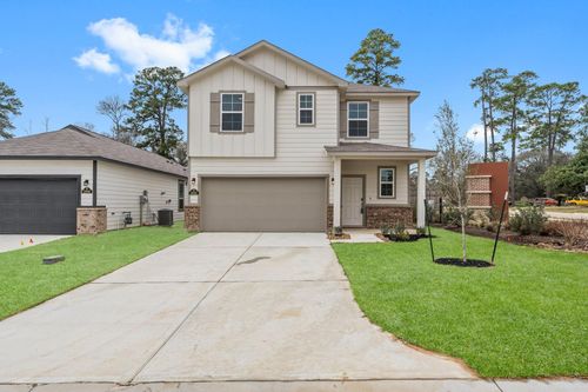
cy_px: 196
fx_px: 348
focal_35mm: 21
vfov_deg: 58.8
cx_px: 294
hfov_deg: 80.4
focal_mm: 21.3
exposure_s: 1/800
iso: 640
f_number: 11
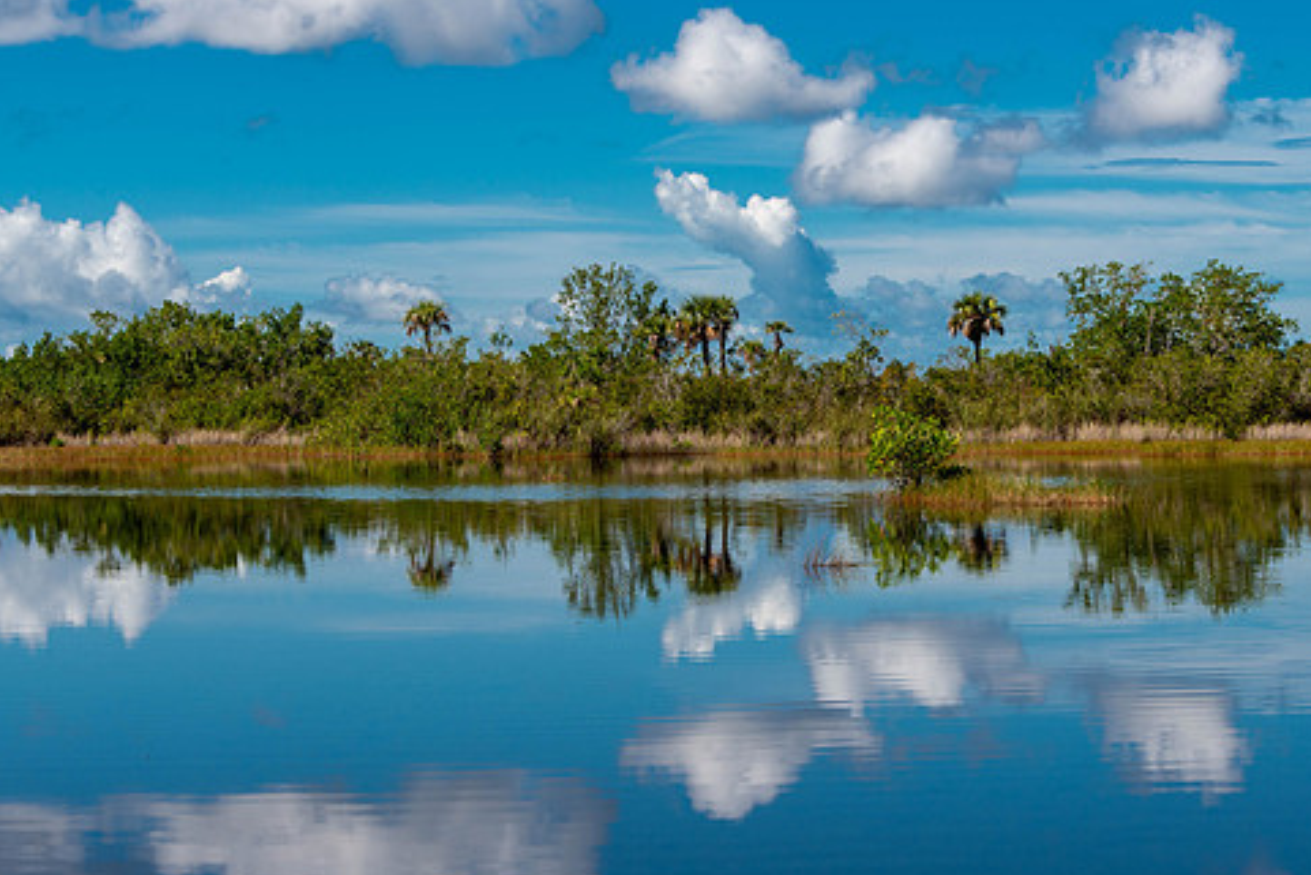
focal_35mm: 89
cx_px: 700
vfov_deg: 15.4
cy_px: 435
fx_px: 3242
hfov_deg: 22.9
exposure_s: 1/160
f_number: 11
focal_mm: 72
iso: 100
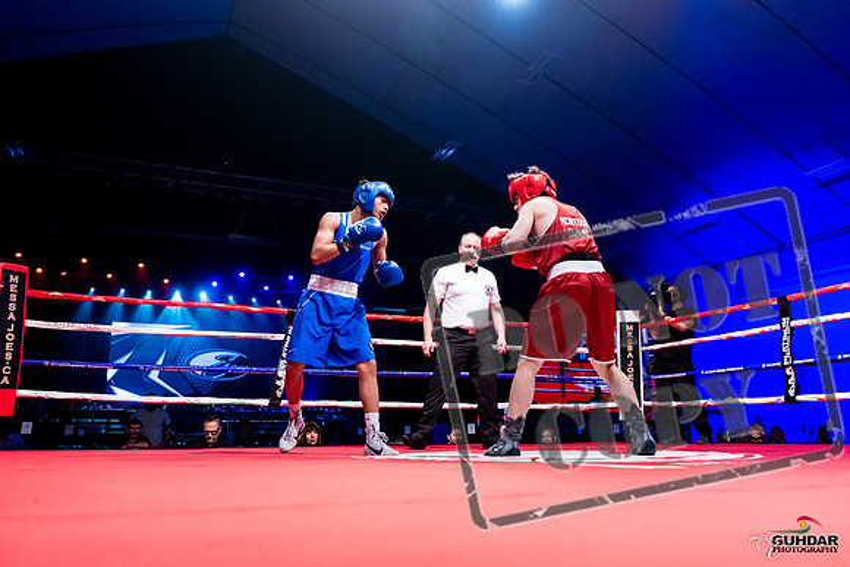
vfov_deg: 46.4
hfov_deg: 65.5
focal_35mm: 28
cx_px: 425
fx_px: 661
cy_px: 284
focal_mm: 28
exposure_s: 1/800
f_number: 2.8
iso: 4000
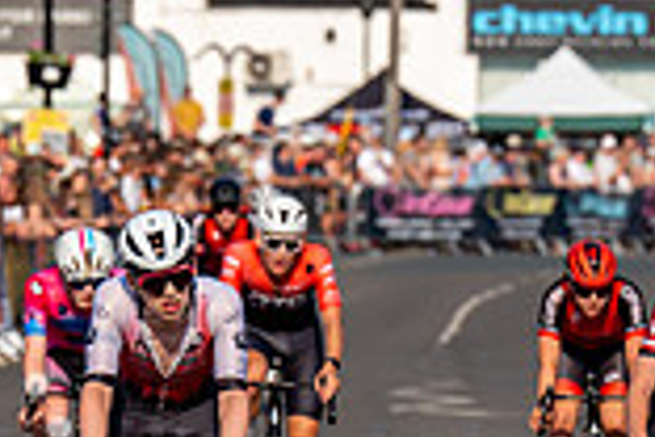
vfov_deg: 2.0
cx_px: 361
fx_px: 12499
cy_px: 363
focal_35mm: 687
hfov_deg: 3.0
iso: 160
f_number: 5
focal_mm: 185
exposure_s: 1/1000
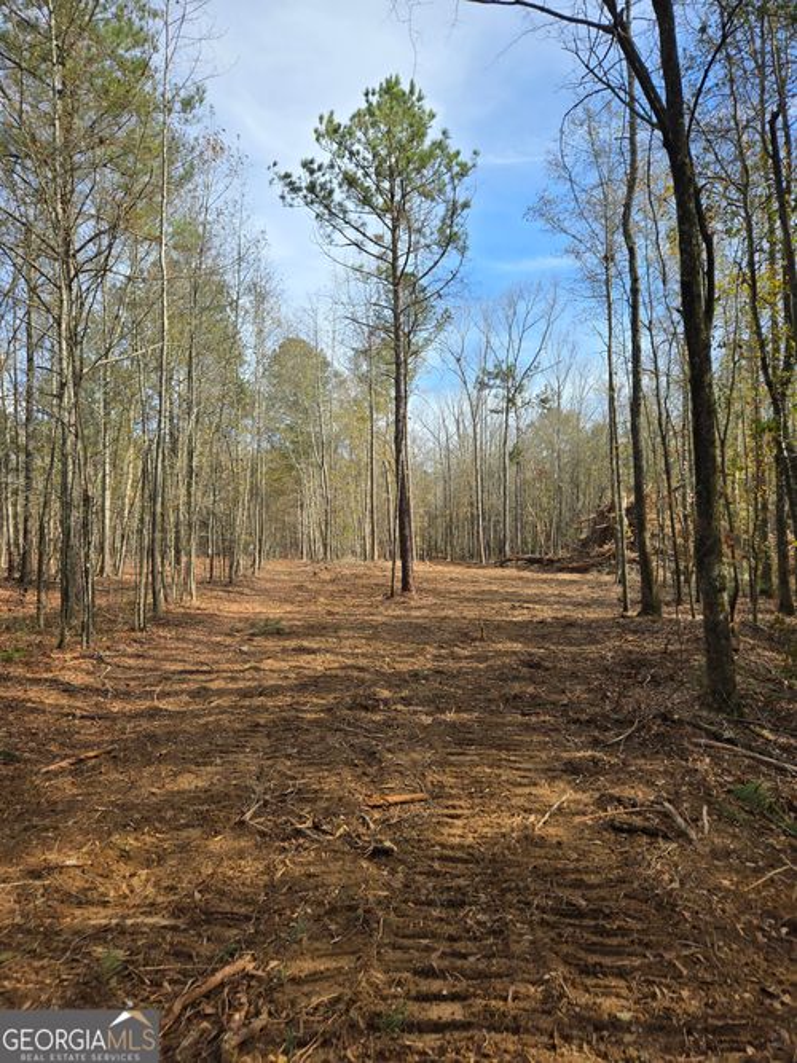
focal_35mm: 23
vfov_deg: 73.9
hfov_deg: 58.9
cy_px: 532
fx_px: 706
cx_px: 398
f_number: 1.8
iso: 25
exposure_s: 1/1099
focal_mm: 5.4
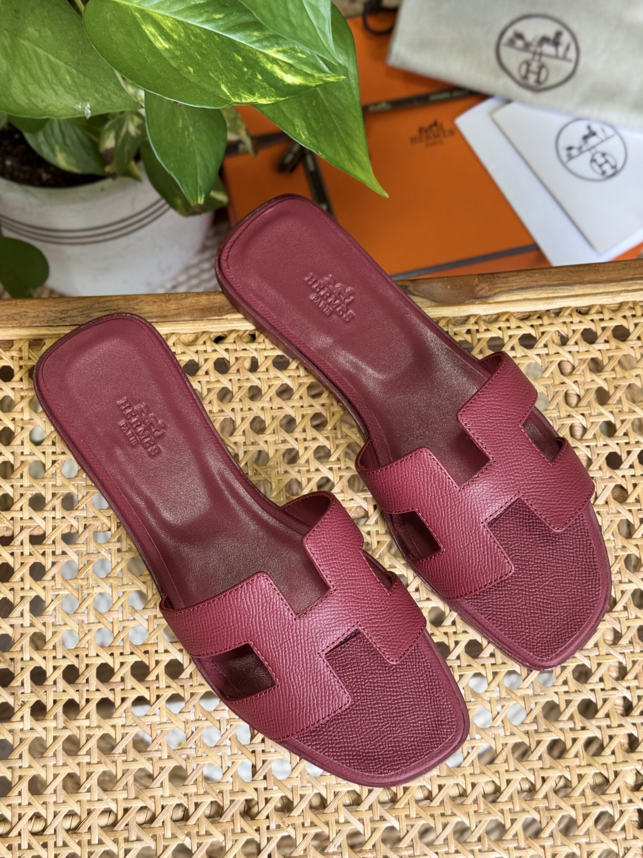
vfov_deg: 39.7
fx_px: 1189
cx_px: 322
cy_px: 429
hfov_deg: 30.3
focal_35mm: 48
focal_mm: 6.76
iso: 100
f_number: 1.78
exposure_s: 1/89
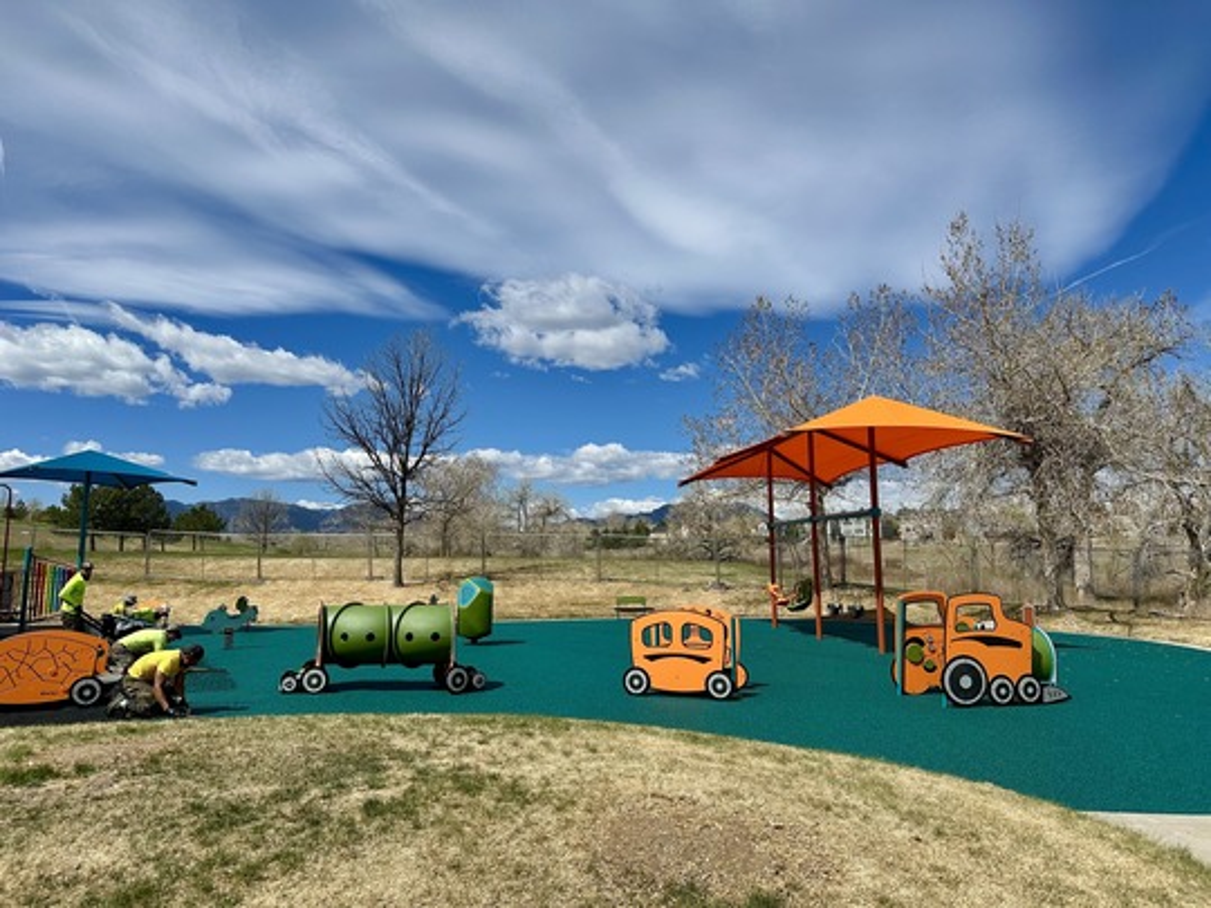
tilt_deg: +8.2
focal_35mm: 24
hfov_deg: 71.6
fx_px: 840
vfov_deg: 56.8
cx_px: 606
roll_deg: -0.2
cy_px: 454
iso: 80
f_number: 1.78
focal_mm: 6.86
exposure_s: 1/8197
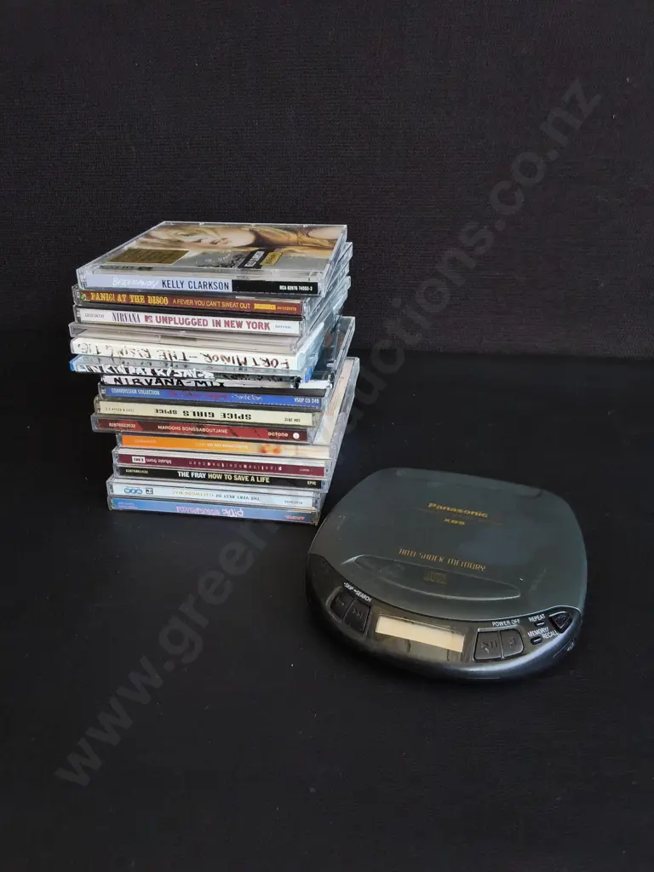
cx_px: 327
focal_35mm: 27
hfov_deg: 51.4
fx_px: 680
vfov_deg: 65.3
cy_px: 436
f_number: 2
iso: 160
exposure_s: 1/100
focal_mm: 2.87
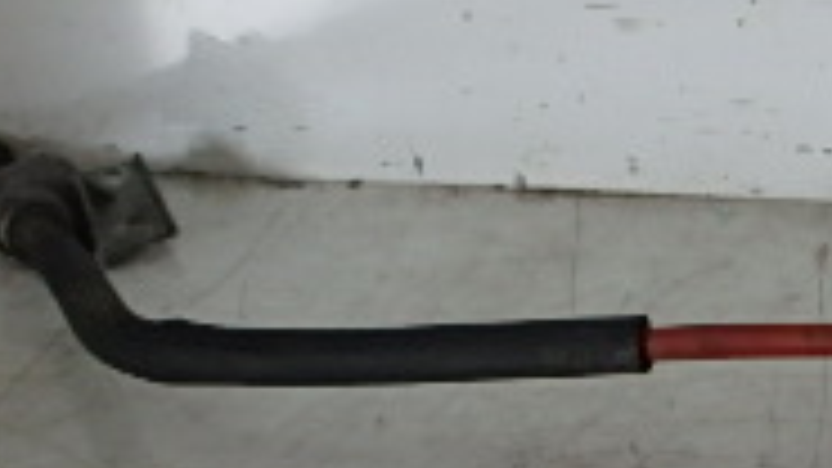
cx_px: 1016
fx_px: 1743
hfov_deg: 24.2
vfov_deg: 15.2
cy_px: 135
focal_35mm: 79
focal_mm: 3.7
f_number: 3.5
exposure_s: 1/60
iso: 200
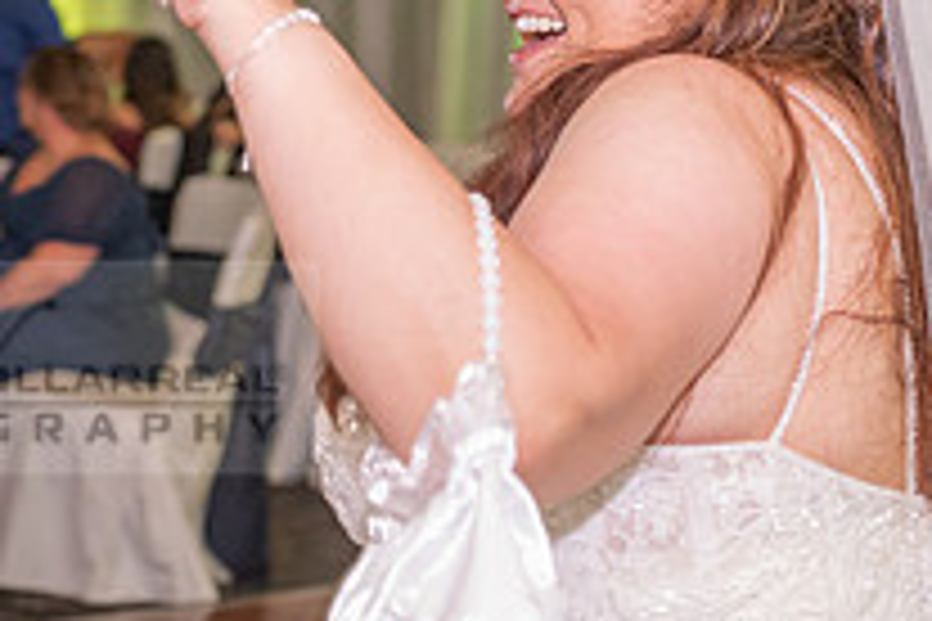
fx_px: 3184
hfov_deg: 16.2
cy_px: 367
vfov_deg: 11.1
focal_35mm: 123
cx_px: -63
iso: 1600
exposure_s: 1/160
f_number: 3.5
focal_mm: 44
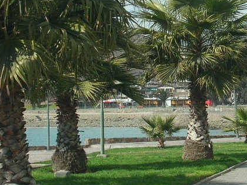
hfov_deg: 12.6
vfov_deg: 9.4
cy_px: 83
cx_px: 169
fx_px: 1120
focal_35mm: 157
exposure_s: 1/554
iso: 50
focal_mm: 11.5
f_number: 3.9
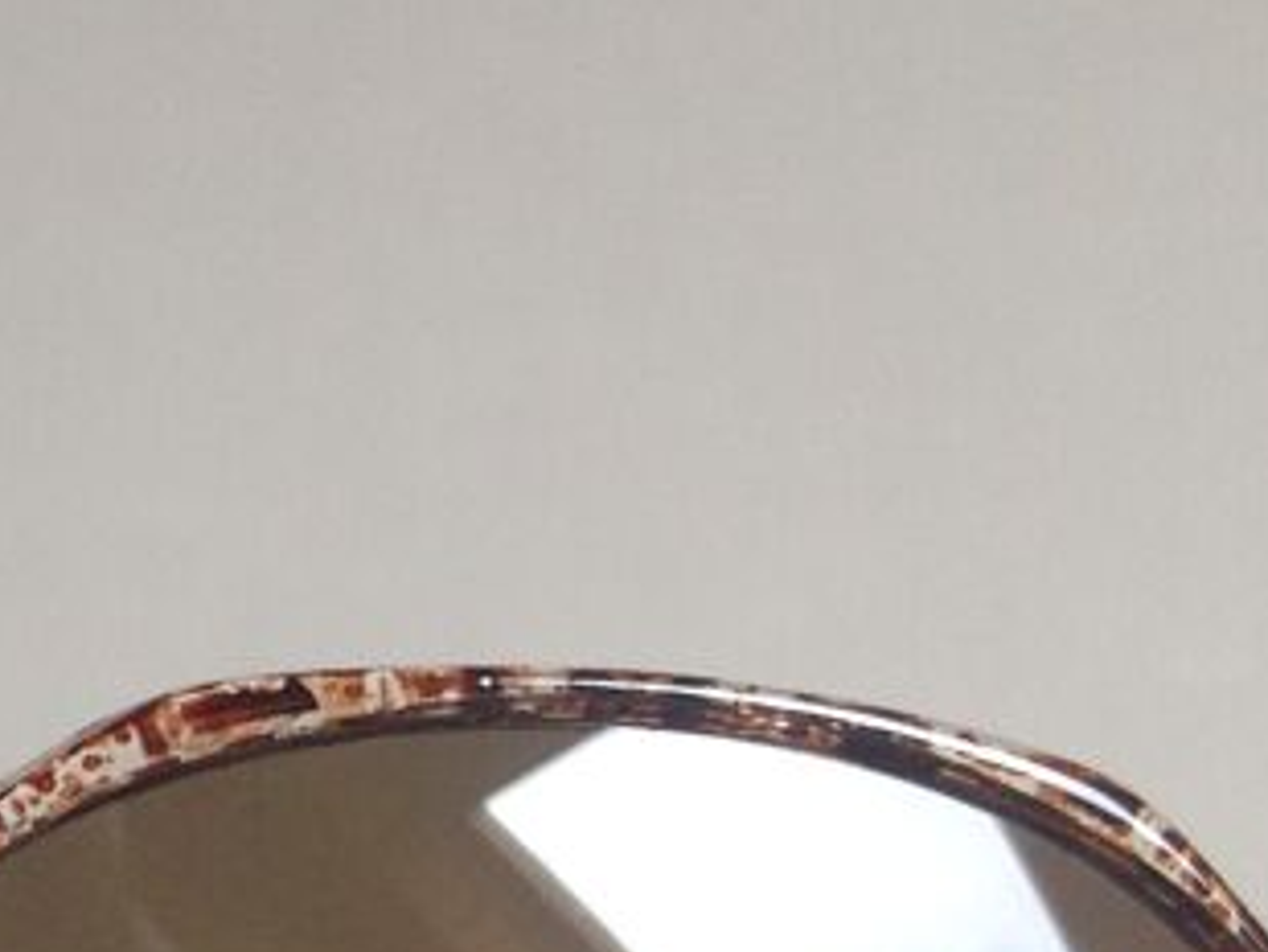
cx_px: -492
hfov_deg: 16.3
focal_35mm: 113
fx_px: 4141
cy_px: 1229
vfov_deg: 12.7
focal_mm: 4.28
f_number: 2.4
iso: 100
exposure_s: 1/120
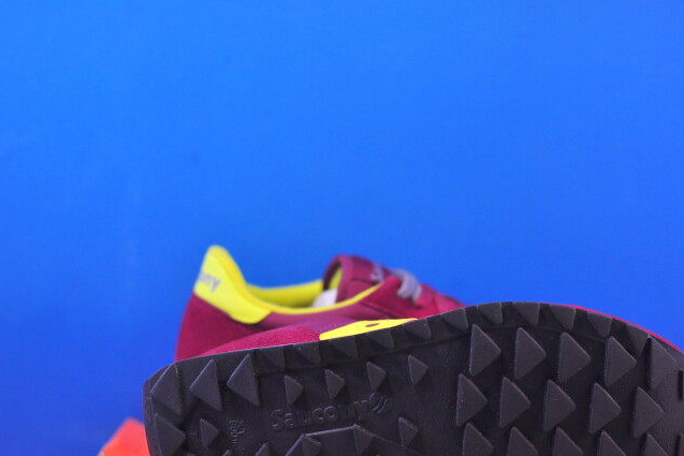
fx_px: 1786
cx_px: 406
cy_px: 274
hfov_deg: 21.7
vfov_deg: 14.5
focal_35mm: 94
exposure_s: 1/320
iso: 250
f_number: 2.2
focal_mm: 50
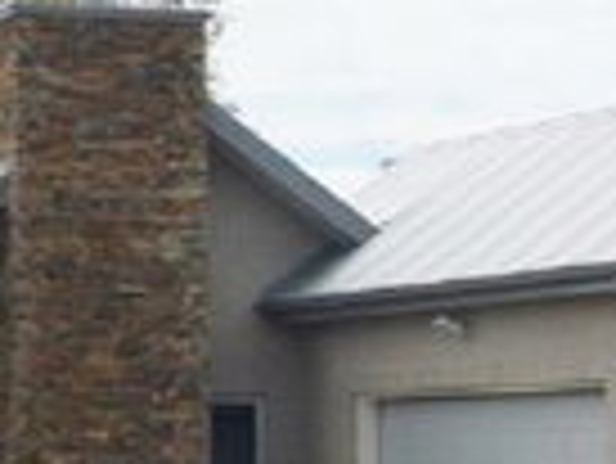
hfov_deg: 10.1
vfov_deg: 7.6
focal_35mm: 196
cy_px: 338
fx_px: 3491
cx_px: 432
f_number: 13
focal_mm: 10
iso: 100
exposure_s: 1/100
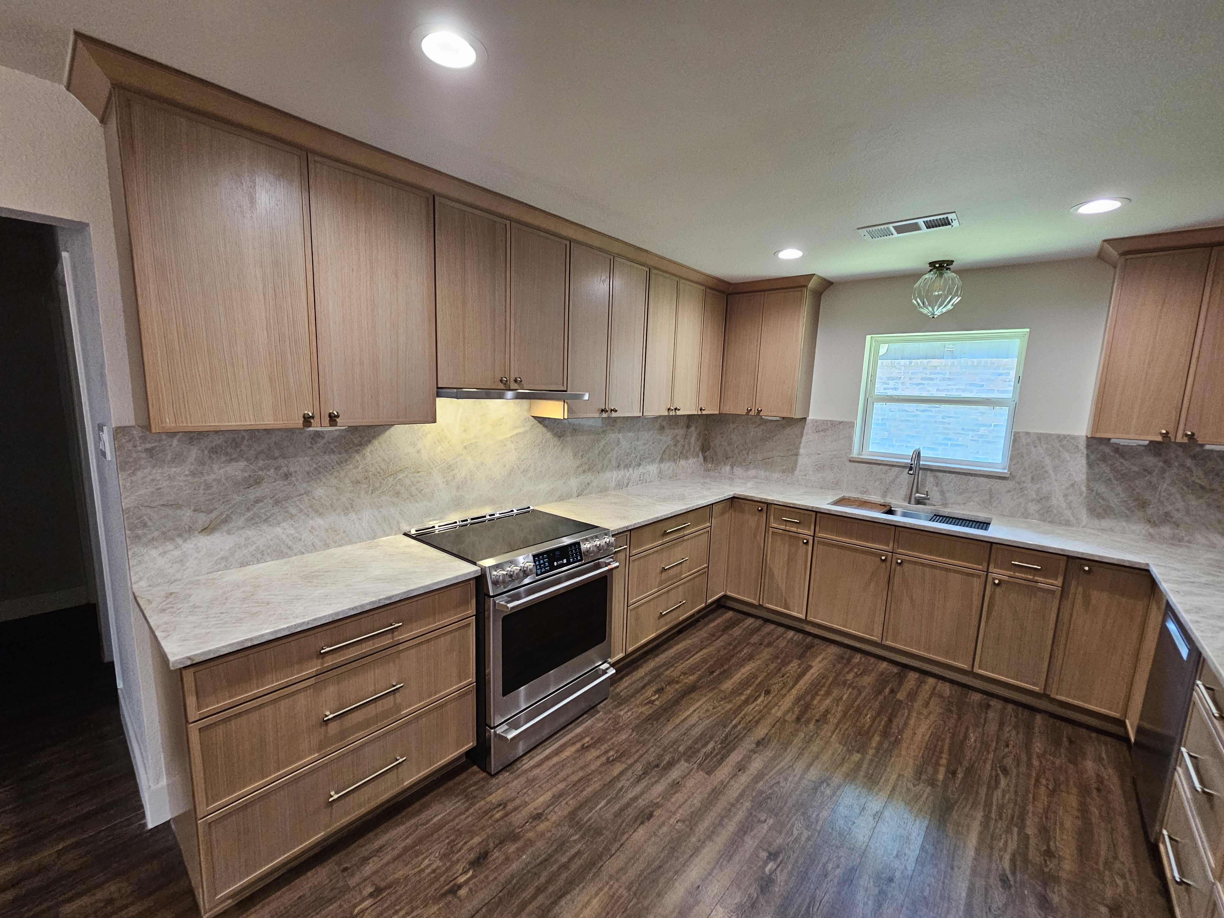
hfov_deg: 106.2
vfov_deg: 89.9
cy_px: 459
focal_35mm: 13
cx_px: 612
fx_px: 460
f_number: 2.2
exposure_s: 1/60
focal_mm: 2.2
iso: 320
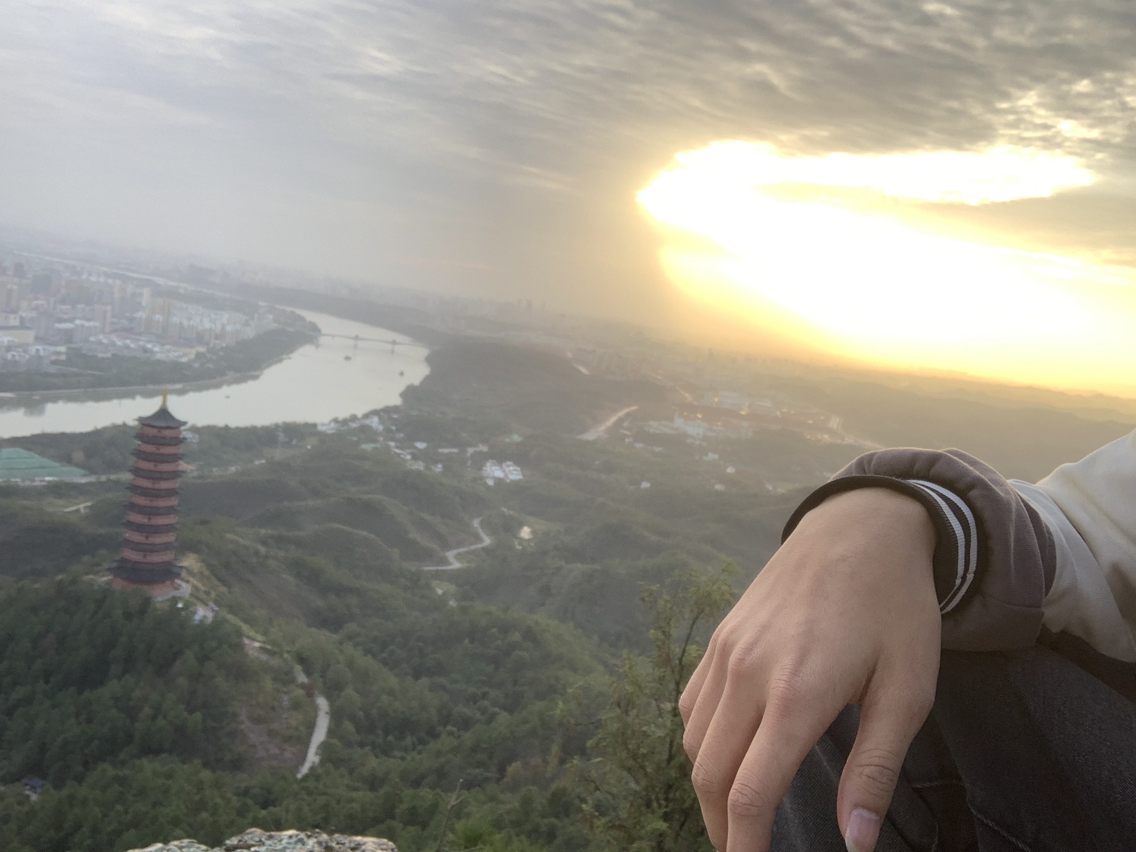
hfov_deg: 56.8
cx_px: 568
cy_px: 426
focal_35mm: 32
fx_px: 1050
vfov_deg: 44.2
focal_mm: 2.87
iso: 25
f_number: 2.2
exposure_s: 1/121
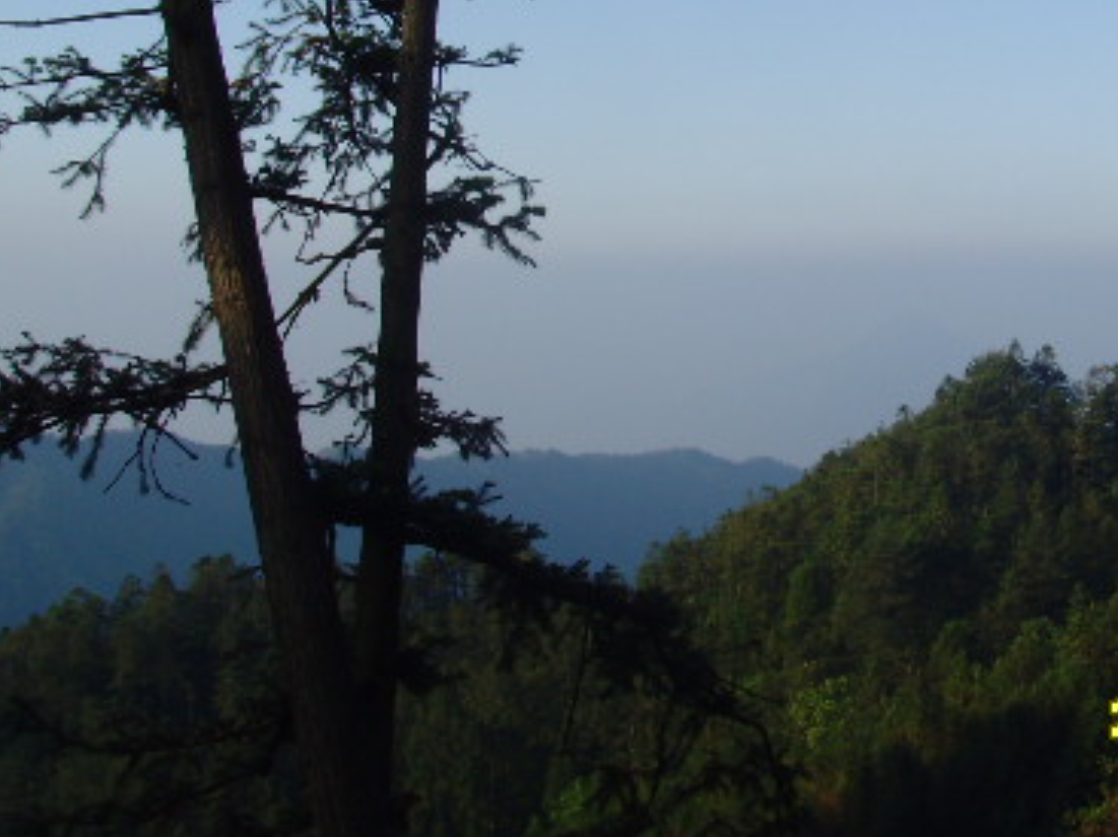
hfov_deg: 28.3
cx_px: 804
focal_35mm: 68
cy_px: 140
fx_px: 2195
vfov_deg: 21.3
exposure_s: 1/250
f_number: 6.3
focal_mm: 6.6
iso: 80
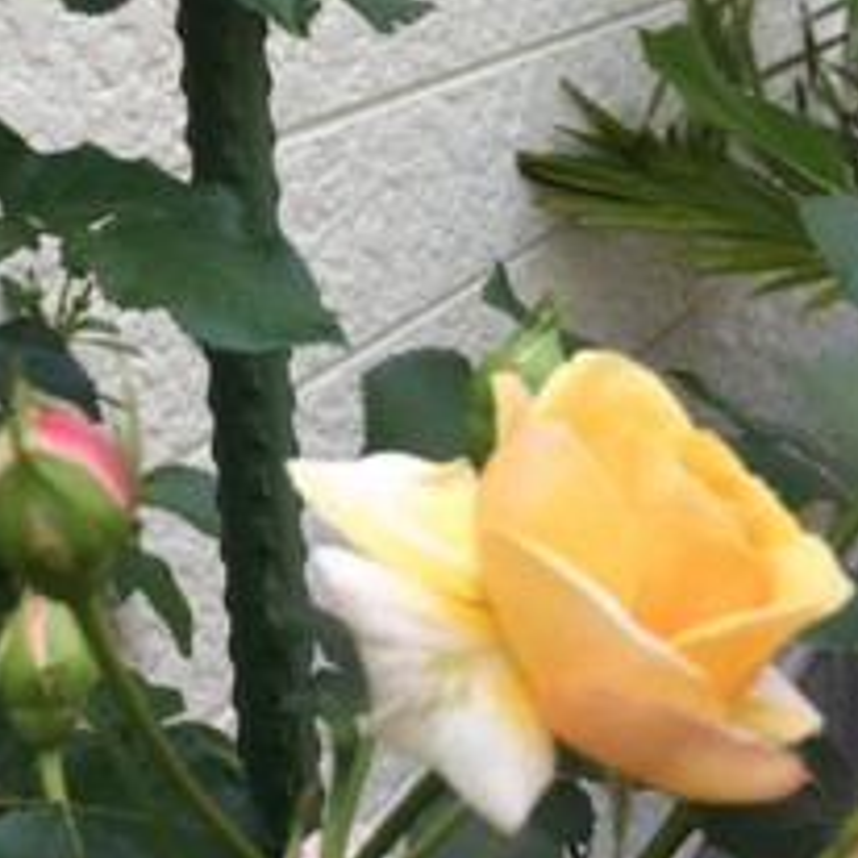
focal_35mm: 56
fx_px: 1570
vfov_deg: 30.0
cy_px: 200
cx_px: 325
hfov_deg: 30.4
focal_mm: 4.15
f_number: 2.2
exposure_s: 1/366
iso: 25
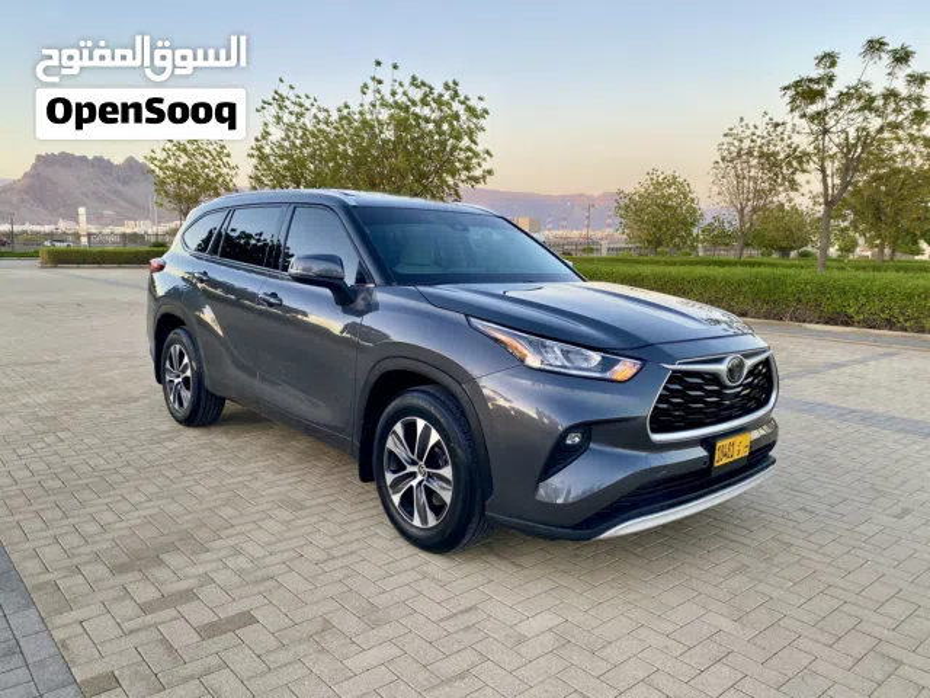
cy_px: 349
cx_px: 465
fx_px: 699
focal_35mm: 26
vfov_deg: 53.1
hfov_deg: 67.3
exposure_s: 1/121
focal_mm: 4.25
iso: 50
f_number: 1.8
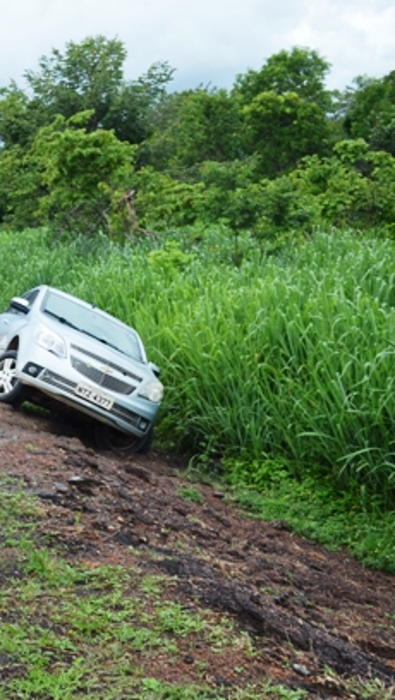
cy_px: 350
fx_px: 1097
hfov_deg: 18.9
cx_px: -120
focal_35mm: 59
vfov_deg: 35.4
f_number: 6.3
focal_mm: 24
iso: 200
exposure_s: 1/160
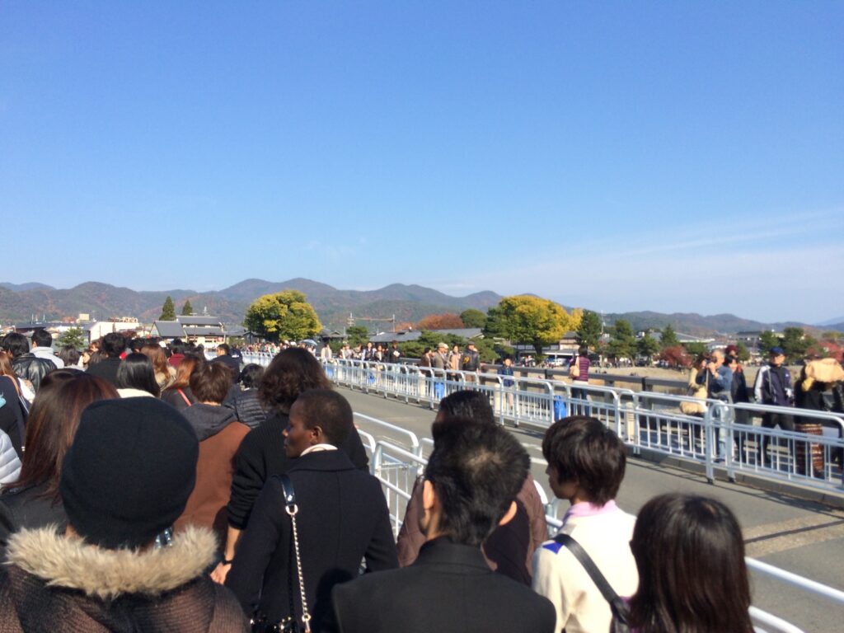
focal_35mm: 29
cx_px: 422
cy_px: 316
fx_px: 707
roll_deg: -0.2
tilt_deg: +3.1
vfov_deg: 48.2
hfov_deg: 61.7
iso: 32
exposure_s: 1/1786
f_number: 2.2
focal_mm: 4.15
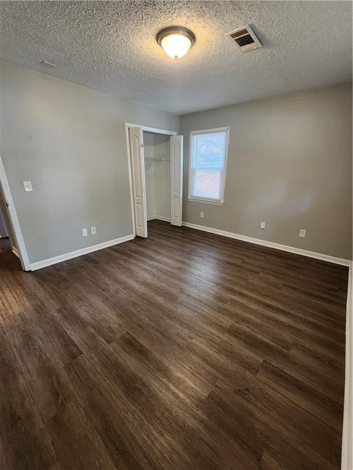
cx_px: 176
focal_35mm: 13
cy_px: 235
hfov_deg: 89.9
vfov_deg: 106.2
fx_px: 177
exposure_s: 1/60
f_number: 2.2
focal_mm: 2.2
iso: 400
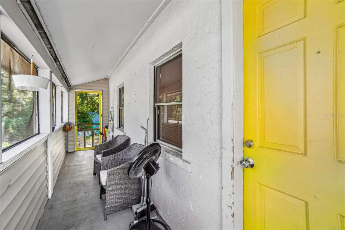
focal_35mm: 15
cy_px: 115
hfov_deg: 100.4
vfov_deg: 77.3
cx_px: 172
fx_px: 144
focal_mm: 10
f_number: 8
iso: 400
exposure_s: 1/30
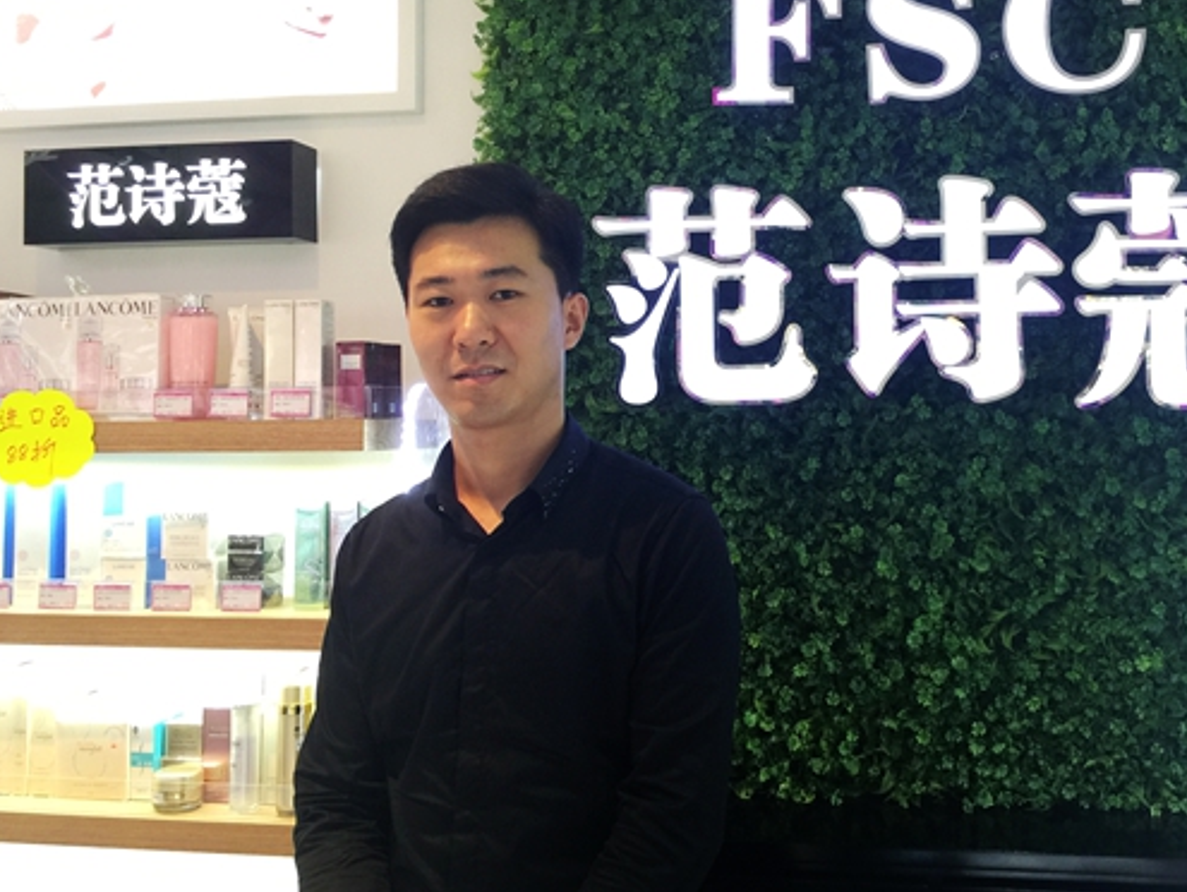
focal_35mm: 37
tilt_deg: +2.5
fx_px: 1270
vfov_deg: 38.6
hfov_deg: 49.6
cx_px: 746
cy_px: 367
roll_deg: -2.0
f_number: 2.2
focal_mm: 4.15
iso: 50
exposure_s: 1/33
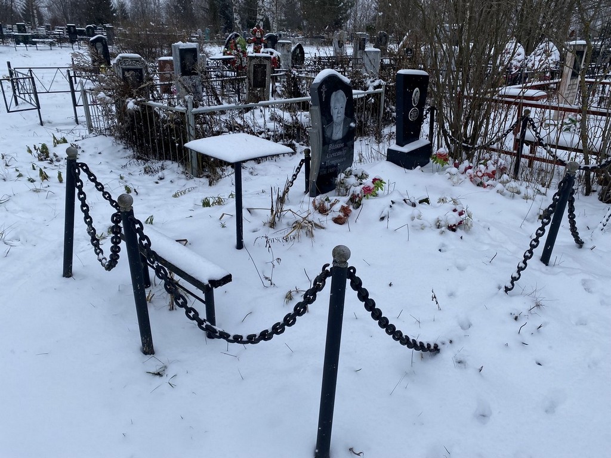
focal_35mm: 26
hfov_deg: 67.3
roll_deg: +0.4
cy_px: 229
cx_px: 306
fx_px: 459
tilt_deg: -18.2
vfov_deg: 53.1
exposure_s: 1/606
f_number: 1.8
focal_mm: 4.25
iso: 32
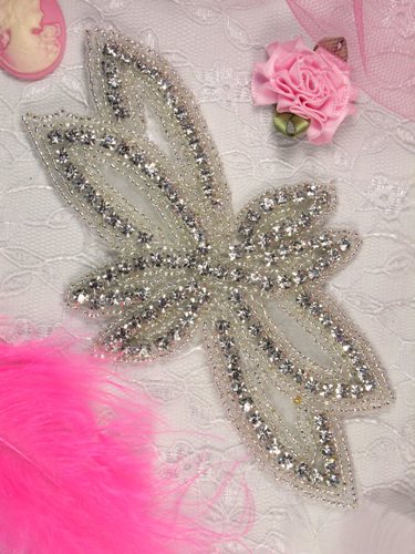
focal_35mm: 58
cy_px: 277
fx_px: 927
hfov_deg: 25.2
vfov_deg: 33.2
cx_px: 208
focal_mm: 10.4
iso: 80
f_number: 5.5
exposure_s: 1/250
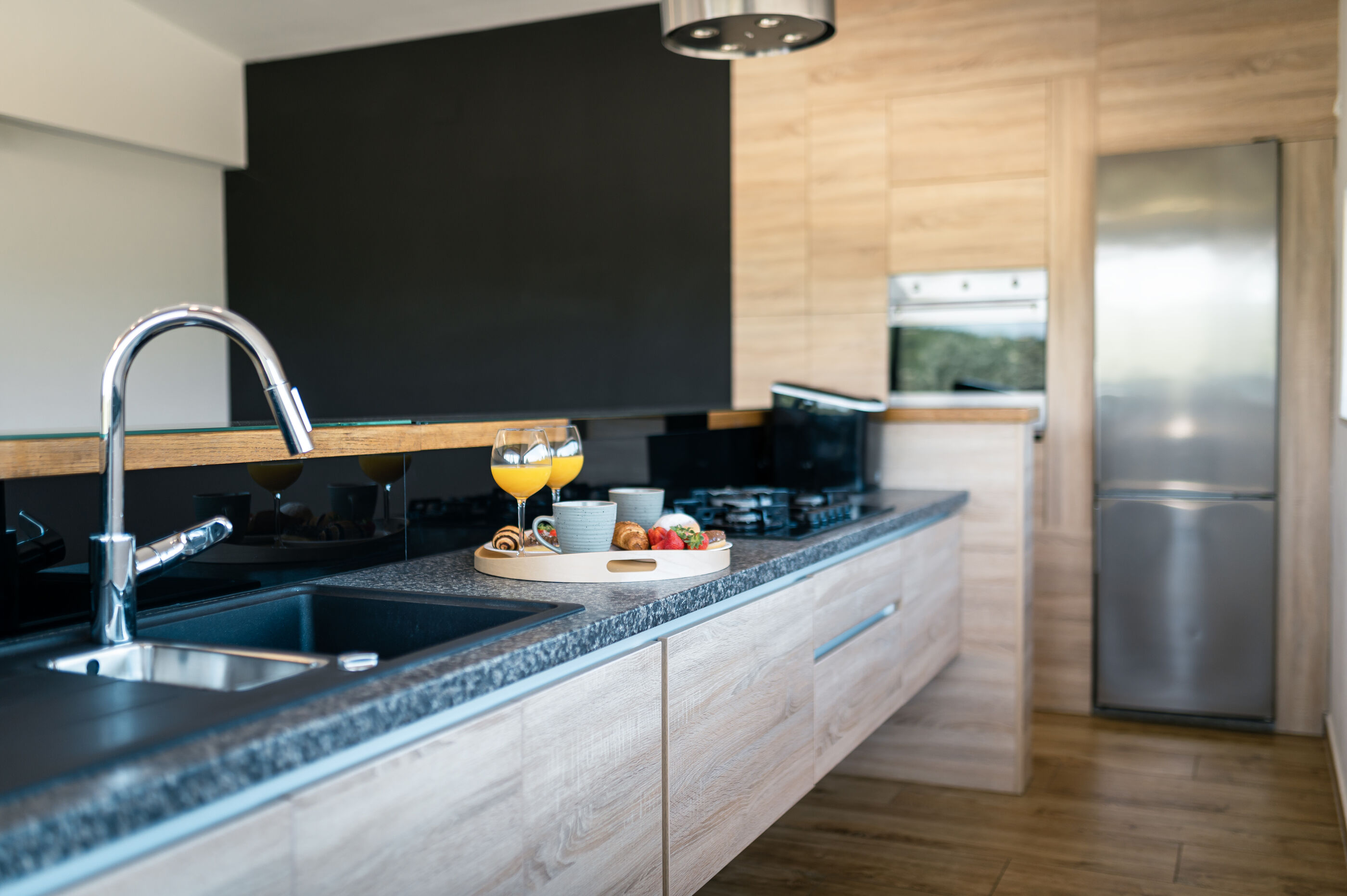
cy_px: 448
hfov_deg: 54.5
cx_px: 674
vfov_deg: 37.8
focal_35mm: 35
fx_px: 1309
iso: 100
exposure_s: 1/500
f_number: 1.6
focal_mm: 35
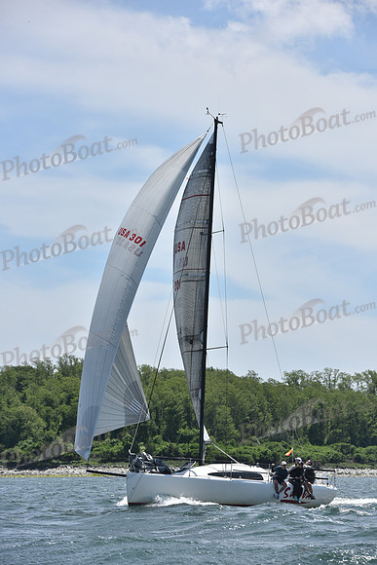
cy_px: 282
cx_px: 188
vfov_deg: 15.2
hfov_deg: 10.2
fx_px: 2119
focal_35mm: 135
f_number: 7.1
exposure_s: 1/1600
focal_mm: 135
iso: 250
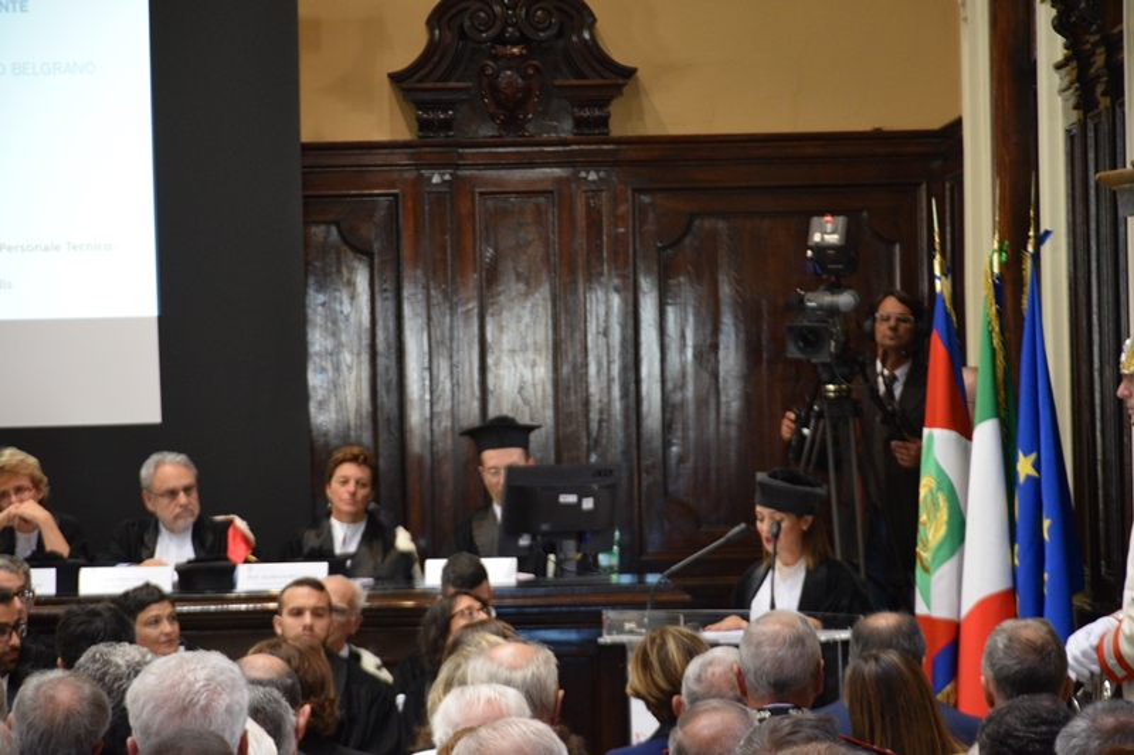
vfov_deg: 8.7
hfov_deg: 13.0
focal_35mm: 158
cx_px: 567
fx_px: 4960
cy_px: 378
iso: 2200
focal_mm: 105
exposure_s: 1/60
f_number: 5.6
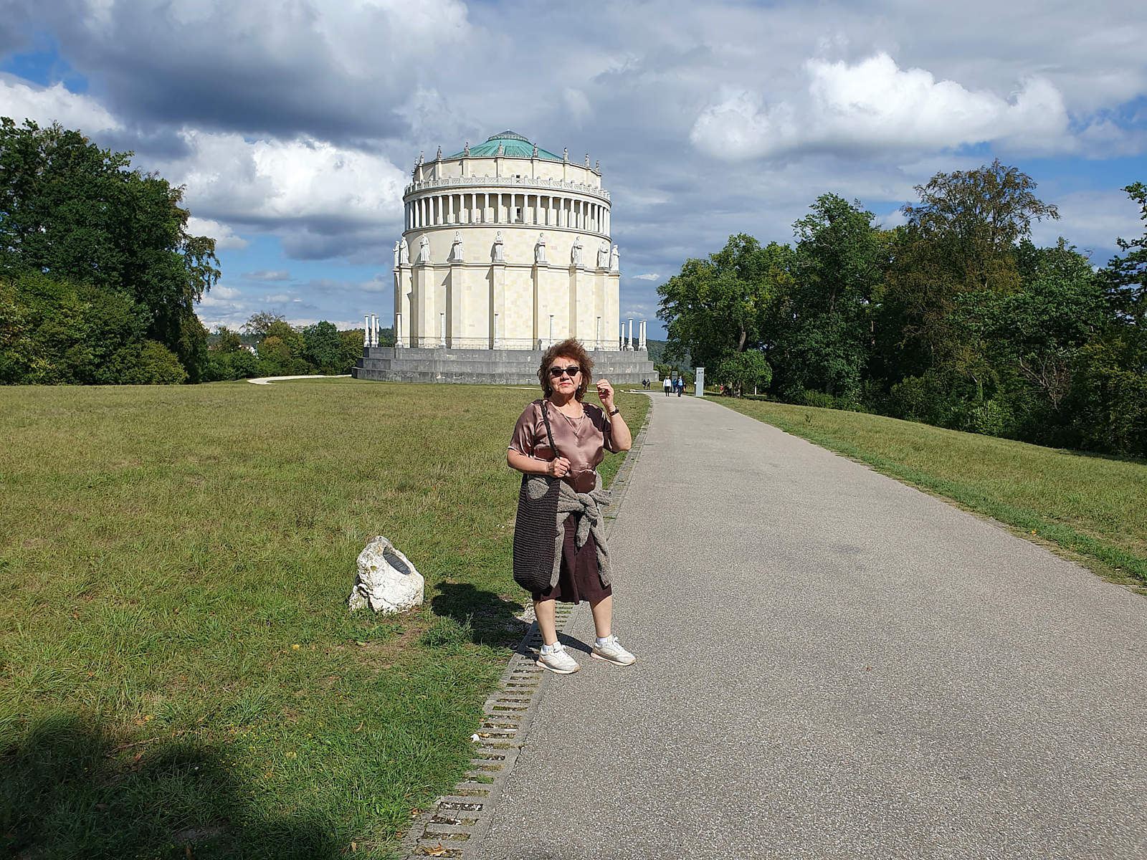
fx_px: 862
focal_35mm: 26
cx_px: 574
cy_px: 430
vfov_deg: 53.1
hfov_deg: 67.3
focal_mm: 4.3
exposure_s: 1/3333
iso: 50
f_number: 2.4
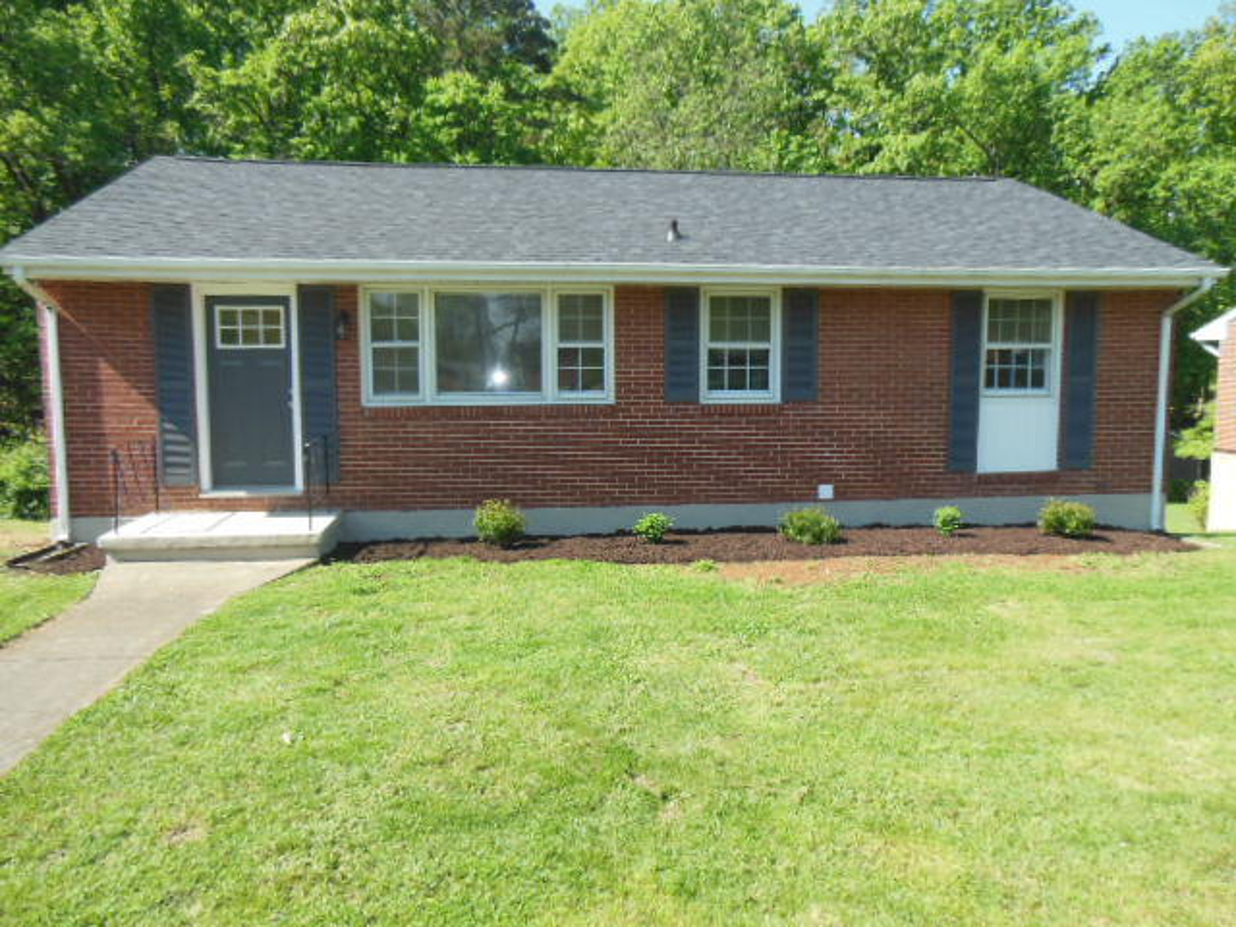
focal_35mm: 25
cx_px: 618
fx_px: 893
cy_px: 464
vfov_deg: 54.9
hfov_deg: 69.4
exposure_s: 1/640
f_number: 3.2
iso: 125
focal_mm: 4.5
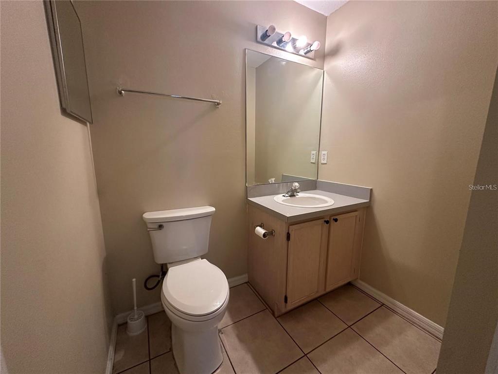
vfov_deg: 85.7
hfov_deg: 102.1
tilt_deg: -10.3
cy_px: 187
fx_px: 201
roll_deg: -0.2
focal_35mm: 14
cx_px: 249
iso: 500
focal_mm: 2.22
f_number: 2.2
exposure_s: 1/60
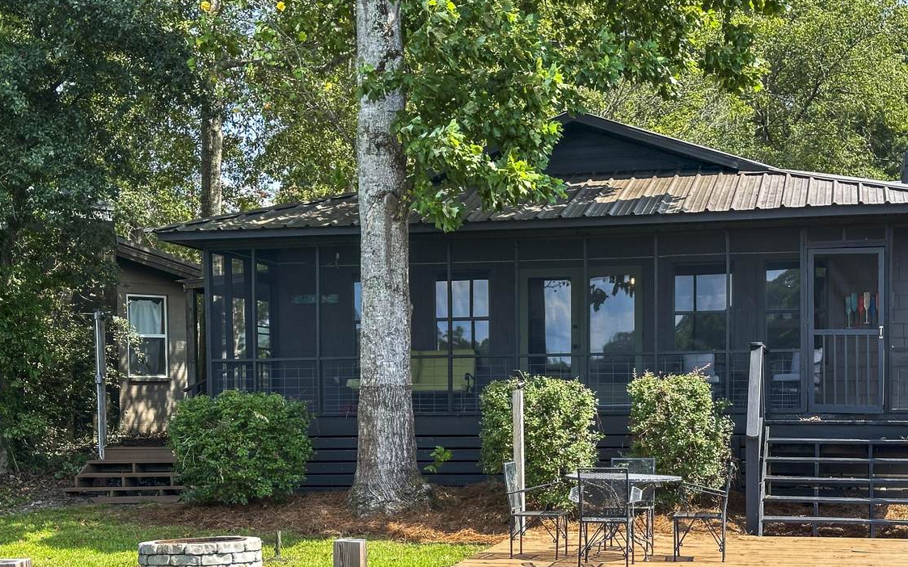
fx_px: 1435
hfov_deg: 35.1
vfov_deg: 22.4
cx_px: 507
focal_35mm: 58
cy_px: 319
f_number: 1.8
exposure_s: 1/850
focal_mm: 6.86
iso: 64
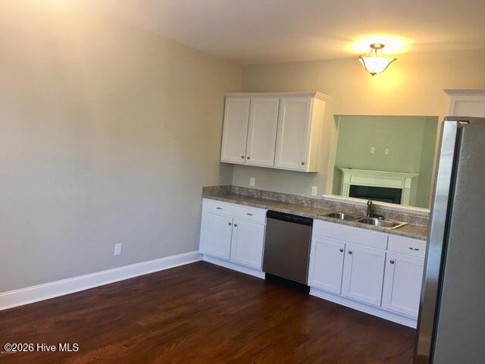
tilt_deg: -2.3
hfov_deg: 61.7
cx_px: 242
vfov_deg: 48.2
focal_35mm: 29
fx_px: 406
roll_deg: -4.8
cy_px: 182
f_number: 2.2
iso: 32
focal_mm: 4.15
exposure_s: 1/15
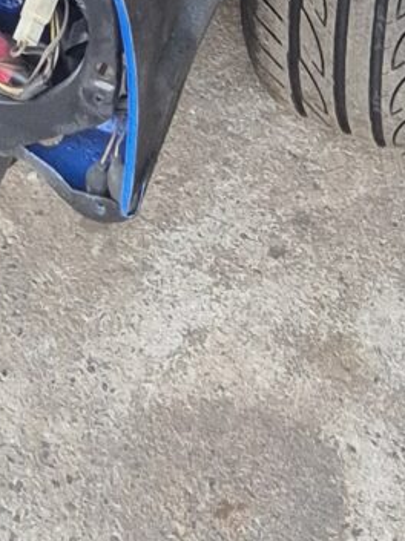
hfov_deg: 8.8
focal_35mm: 167
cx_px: -98
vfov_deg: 9.6
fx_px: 2610
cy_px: -1016
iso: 200
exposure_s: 1/100
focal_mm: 5.4
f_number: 1.8
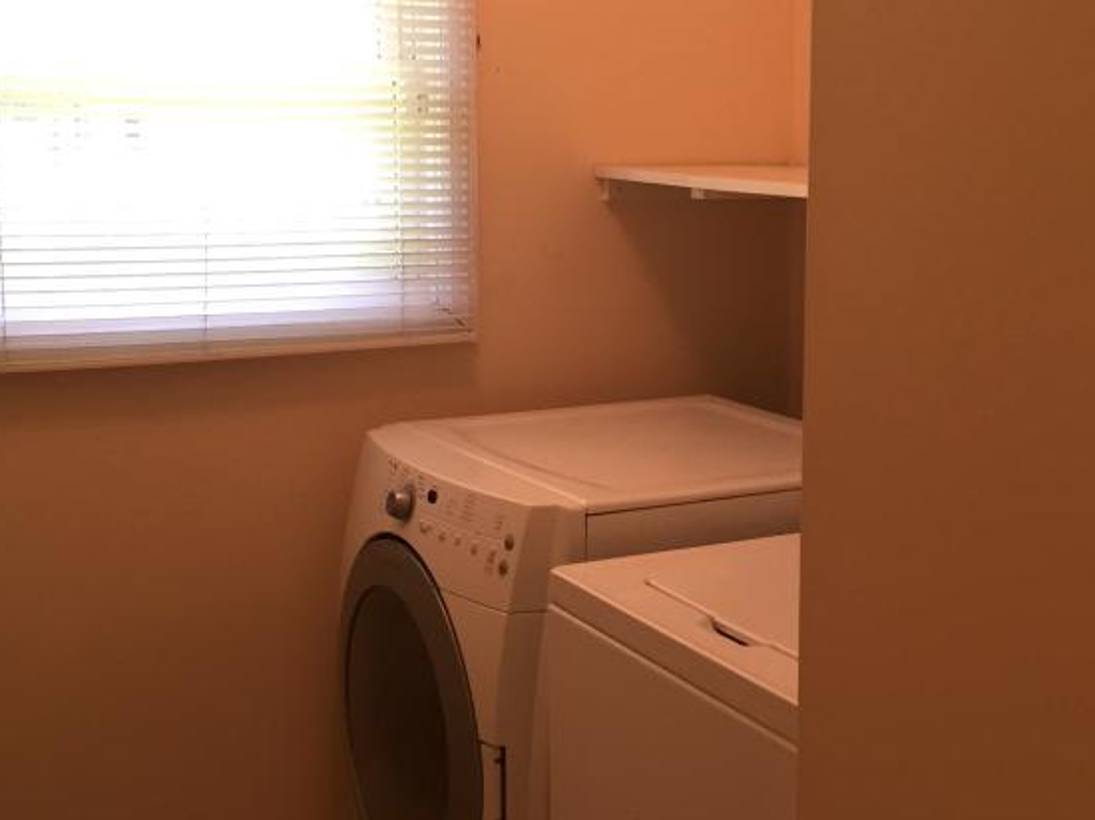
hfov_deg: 35.5
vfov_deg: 27.0
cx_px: 627
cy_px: 346
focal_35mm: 54
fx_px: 1707
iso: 64
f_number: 2.2
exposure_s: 1/30
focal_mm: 4.15
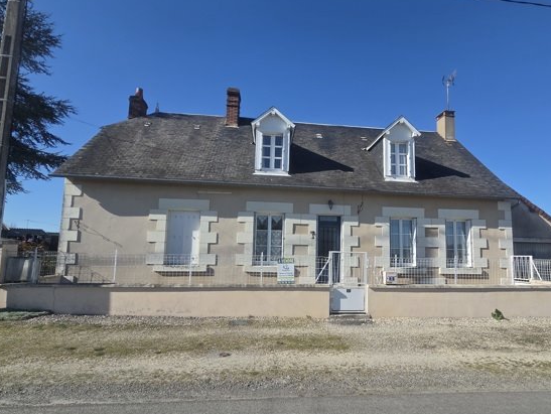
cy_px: 216
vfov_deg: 68.7
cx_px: 312
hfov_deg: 84.2
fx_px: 303
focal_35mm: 19
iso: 50
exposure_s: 1/2175
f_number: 2.2
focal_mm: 2.2
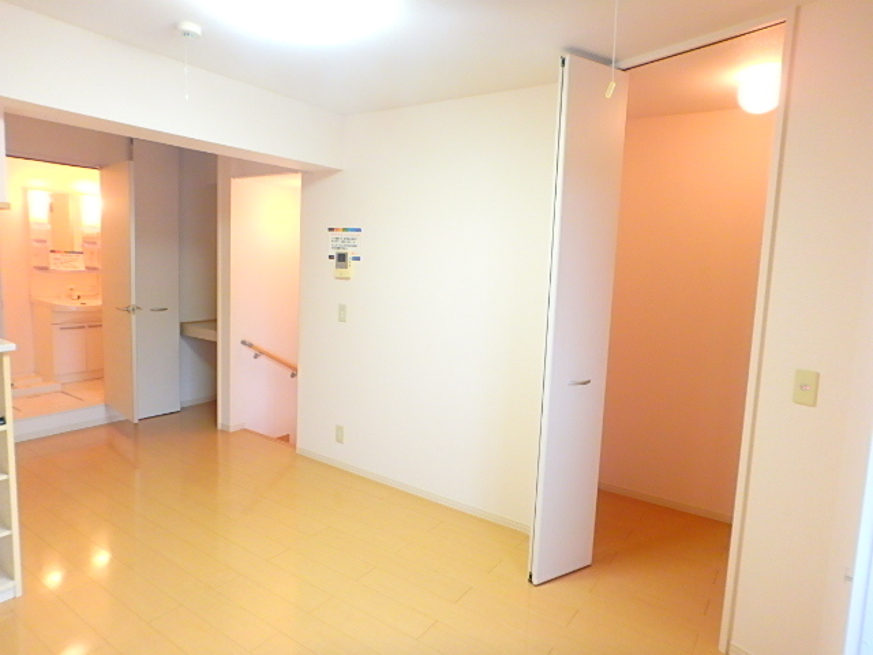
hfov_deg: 79.0
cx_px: 436
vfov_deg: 63.4
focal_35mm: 21
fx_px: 530
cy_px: 328
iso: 400
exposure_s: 1/30
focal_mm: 3.7
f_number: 3.5
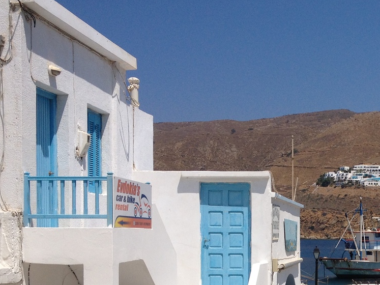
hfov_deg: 24.9
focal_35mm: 75
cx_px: 369
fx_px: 823
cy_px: 263
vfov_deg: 19.2
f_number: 2.4
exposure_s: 1/3460
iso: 50
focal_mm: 4.28
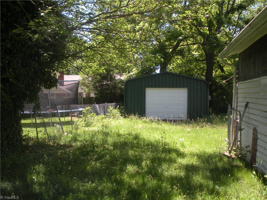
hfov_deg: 52.6
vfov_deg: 40.7
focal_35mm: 35
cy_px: 100
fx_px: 270
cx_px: 134
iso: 64
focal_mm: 6.3
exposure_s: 1/160
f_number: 3.5
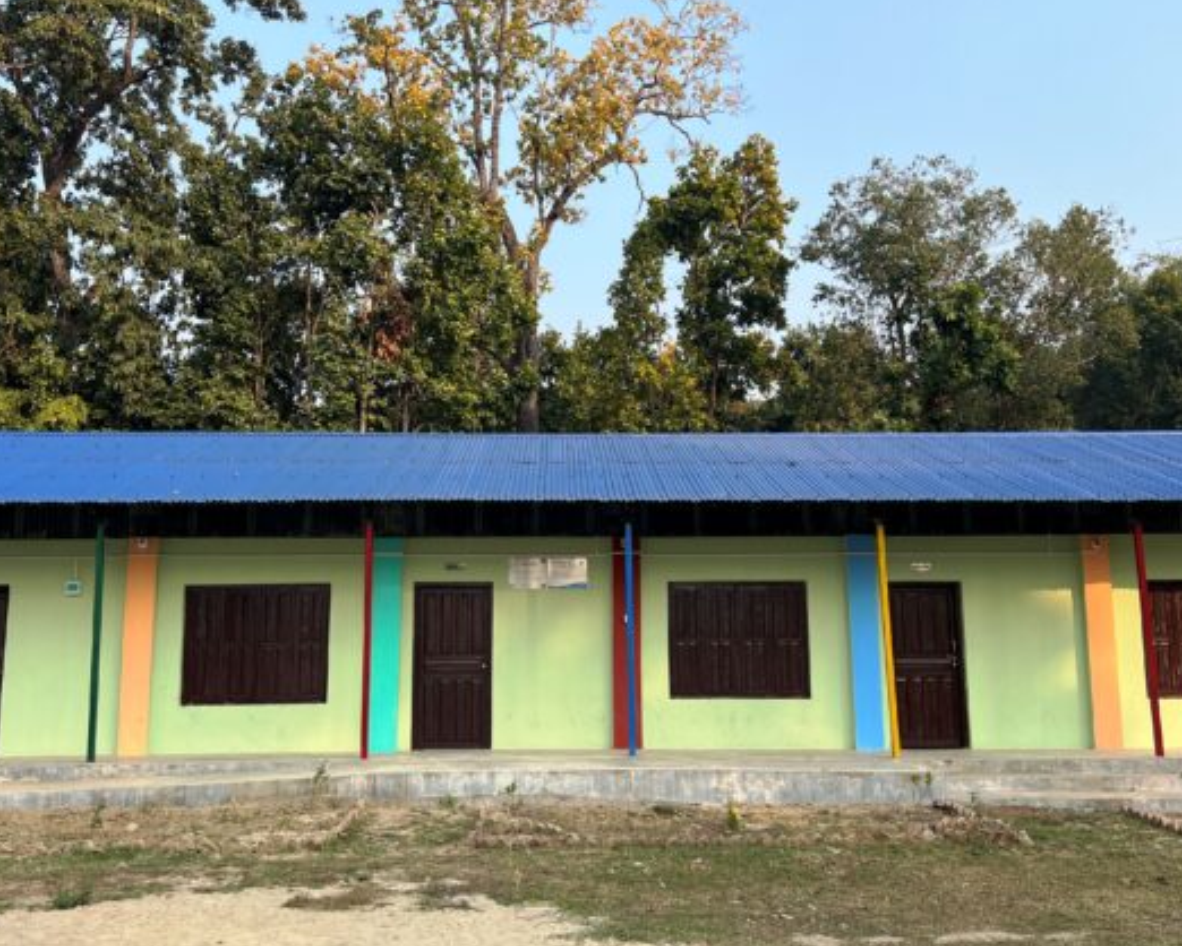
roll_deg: +0.7
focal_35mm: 34
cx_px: 598
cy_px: 508
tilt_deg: +8.4
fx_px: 1190
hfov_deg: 52.8
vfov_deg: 43.3
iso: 50
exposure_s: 1/1079
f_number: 1.5
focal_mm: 5.7
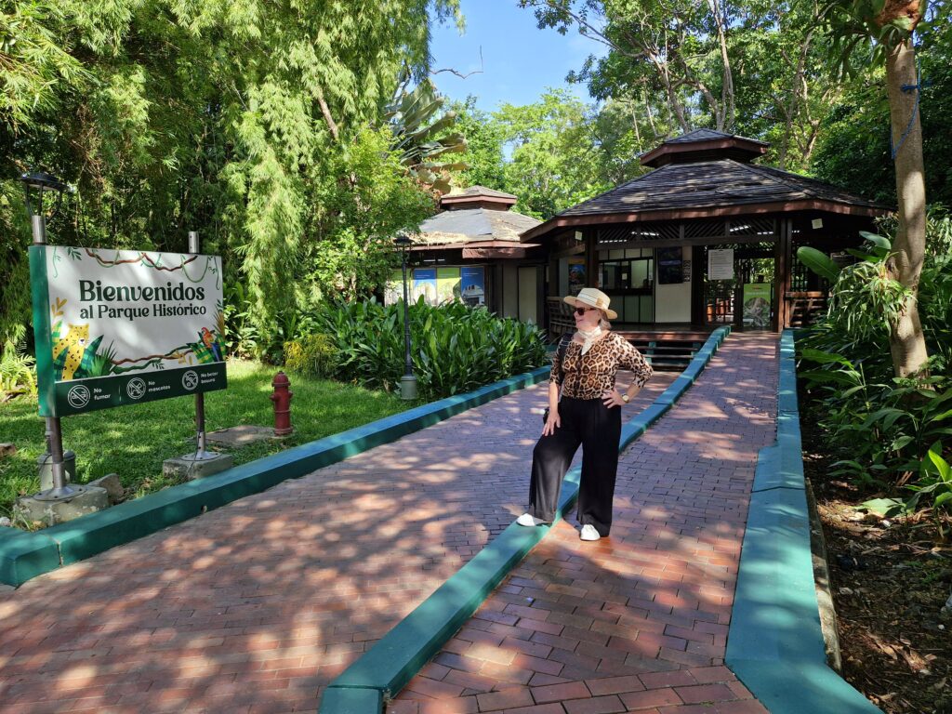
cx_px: 476
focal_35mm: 23
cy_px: 357
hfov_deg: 73.9
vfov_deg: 58.9
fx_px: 633
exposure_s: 1/312
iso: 50
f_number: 1.8
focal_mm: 5.54
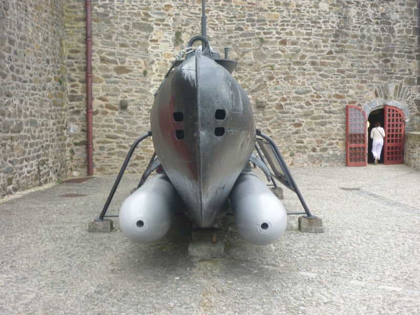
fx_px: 546
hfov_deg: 42.1
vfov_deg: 32.2
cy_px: 158
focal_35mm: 45
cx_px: 210
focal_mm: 7.4
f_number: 3.1
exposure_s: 1/125
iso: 80
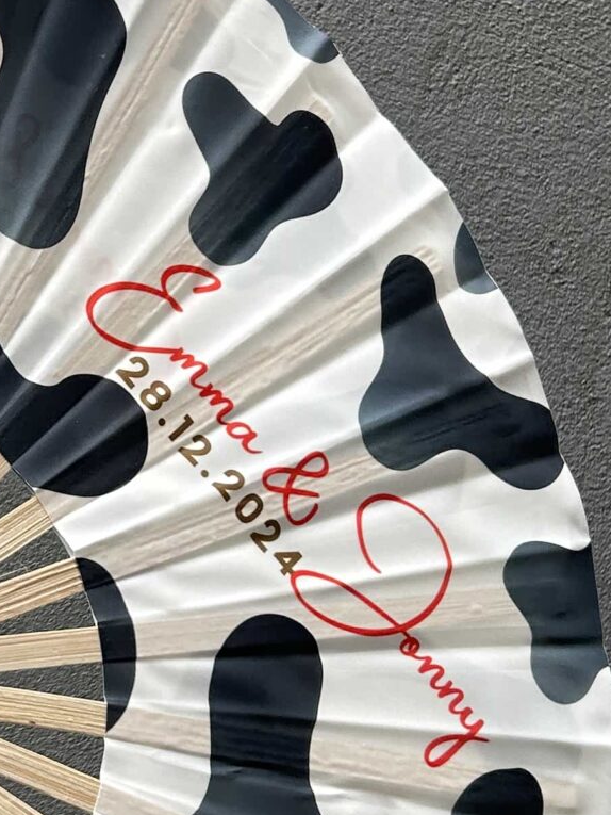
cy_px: 384
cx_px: -114
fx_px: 2047
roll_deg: +6.3
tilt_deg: -3.1
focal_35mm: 87
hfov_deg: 16.3
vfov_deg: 22.5
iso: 50
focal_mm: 5.7
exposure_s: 1/379
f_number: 1.5
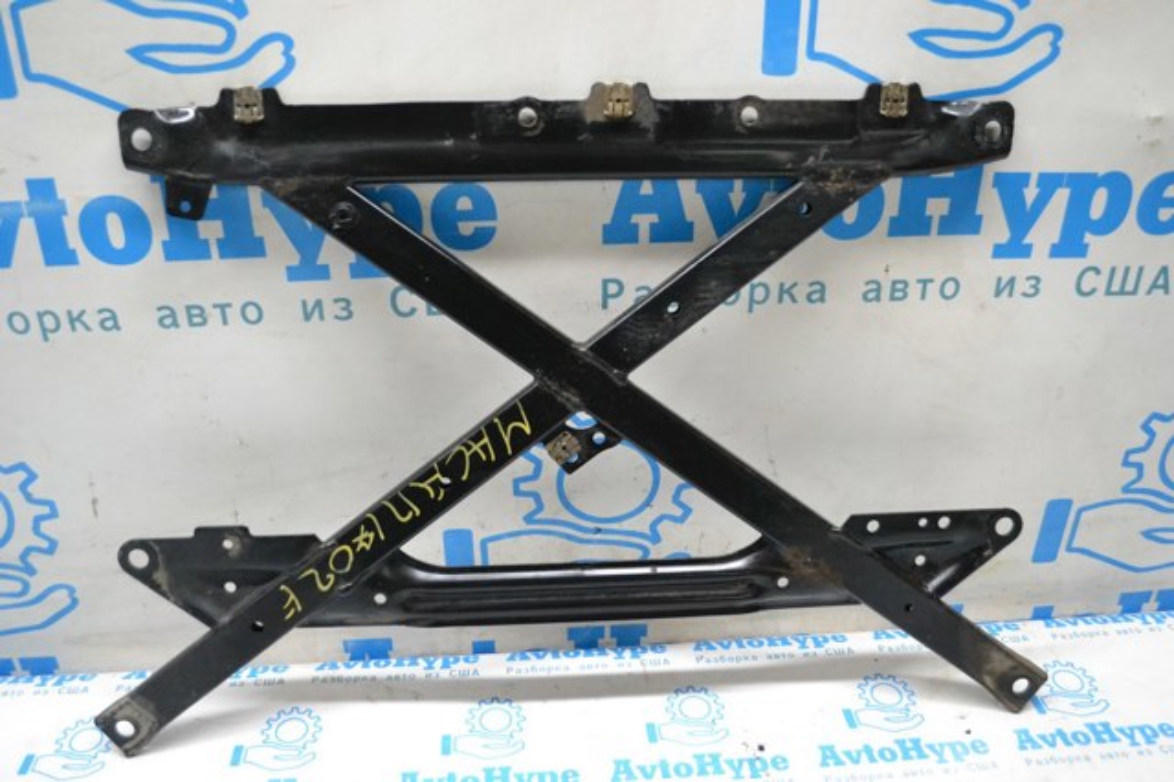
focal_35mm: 33
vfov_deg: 39.9
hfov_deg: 57.2
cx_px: 587
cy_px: 391
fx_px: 1076
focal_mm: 22
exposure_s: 1/400
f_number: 3.8
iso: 3200
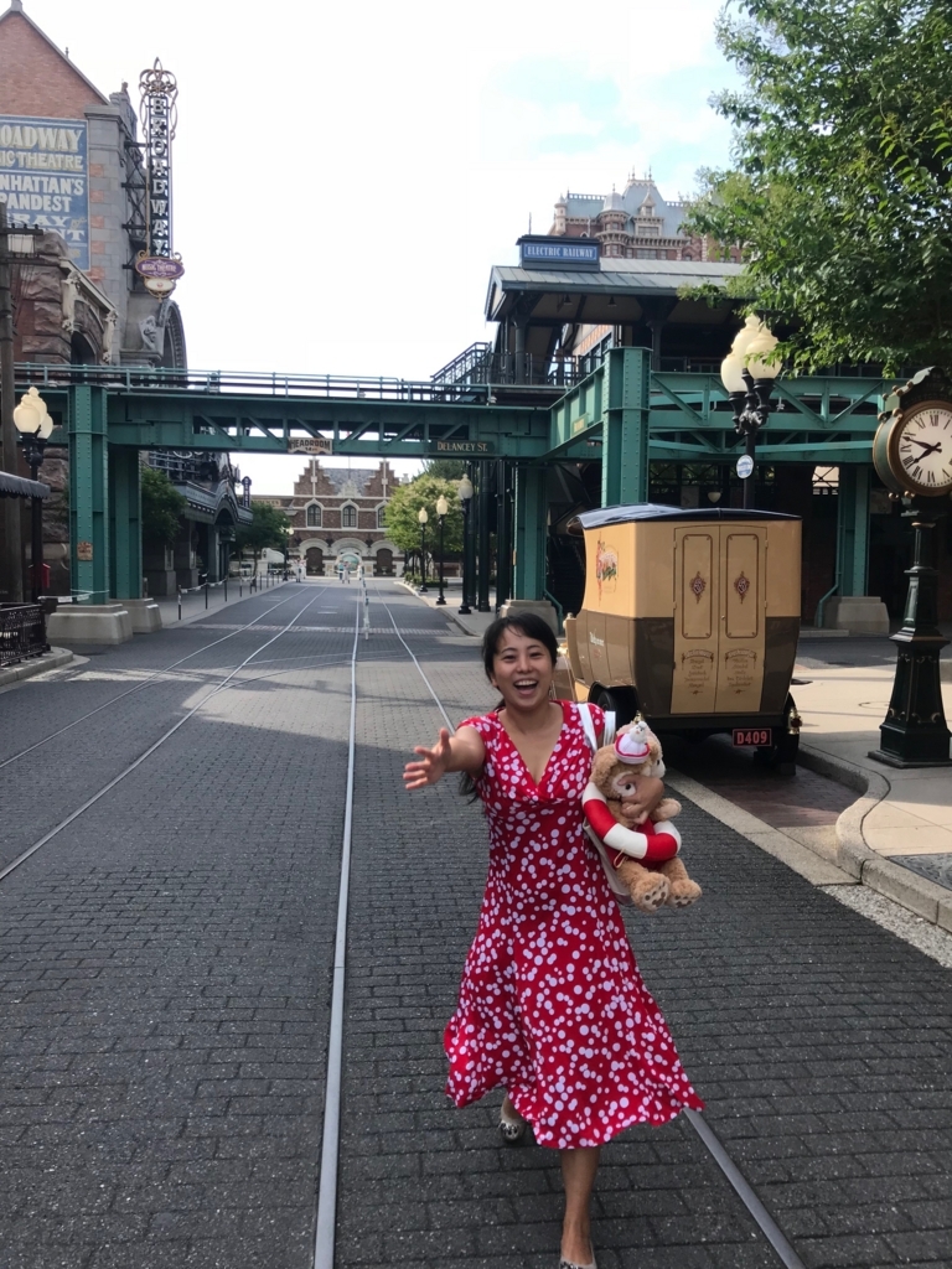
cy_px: 634
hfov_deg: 49.7
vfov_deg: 63.4
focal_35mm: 28
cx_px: 476
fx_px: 1027
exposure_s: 1/847
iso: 20
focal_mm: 3.99
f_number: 1.8
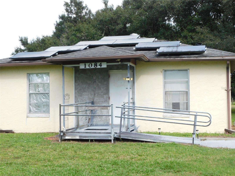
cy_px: 88
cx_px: 118
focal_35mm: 59
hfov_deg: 32.7
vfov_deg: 24.8
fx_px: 401
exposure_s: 1/320
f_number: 4
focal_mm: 10.4
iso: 125
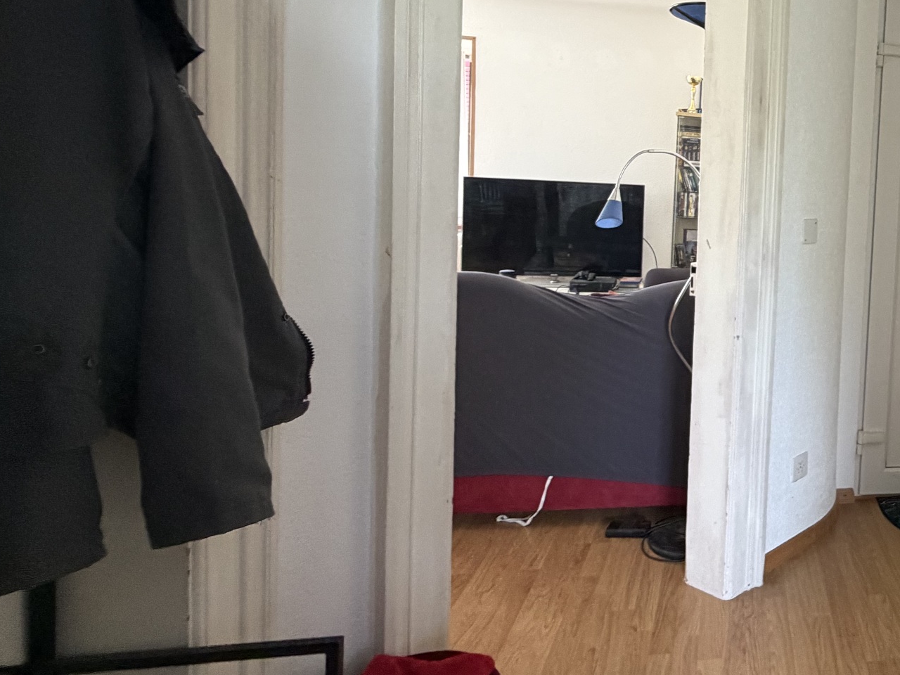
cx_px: 889
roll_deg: -2.9
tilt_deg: -2.9
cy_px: 222
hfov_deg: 51.5
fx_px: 728
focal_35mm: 28
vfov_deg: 48.9
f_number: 2.2
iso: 320
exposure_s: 1/68
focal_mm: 2.22
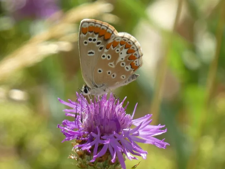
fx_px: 3451
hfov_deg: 3.7
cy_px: 84
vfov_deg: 2.8
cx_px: 112
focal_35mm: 531
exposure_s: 1/200
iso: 80
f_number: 5.6
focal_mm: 95.2
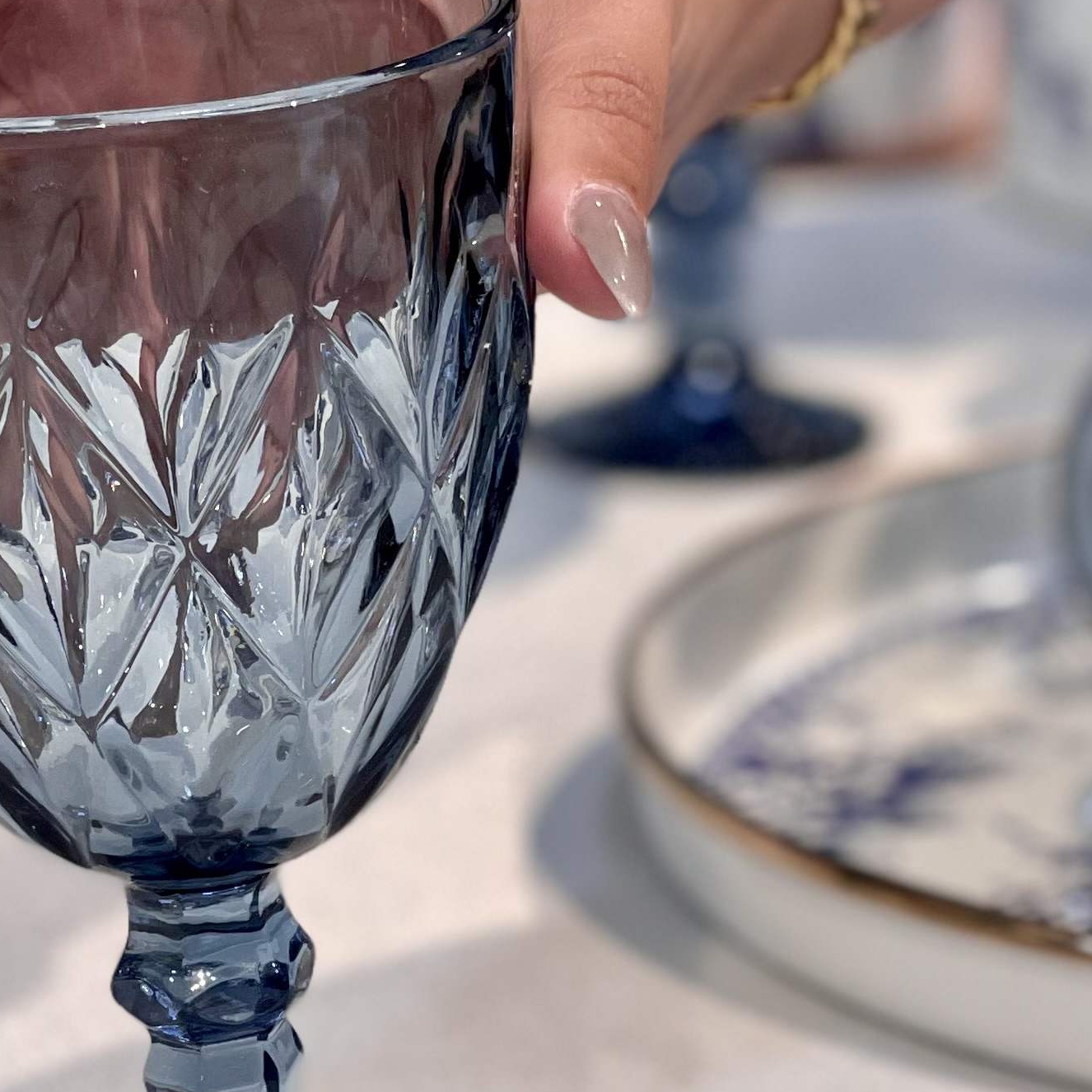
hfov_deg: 10.2
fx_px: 6139
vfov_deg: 10.2
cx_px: 524
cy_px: 702
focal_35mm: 172
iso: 50
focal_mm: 7.5
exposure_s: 1/100
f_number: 2.2
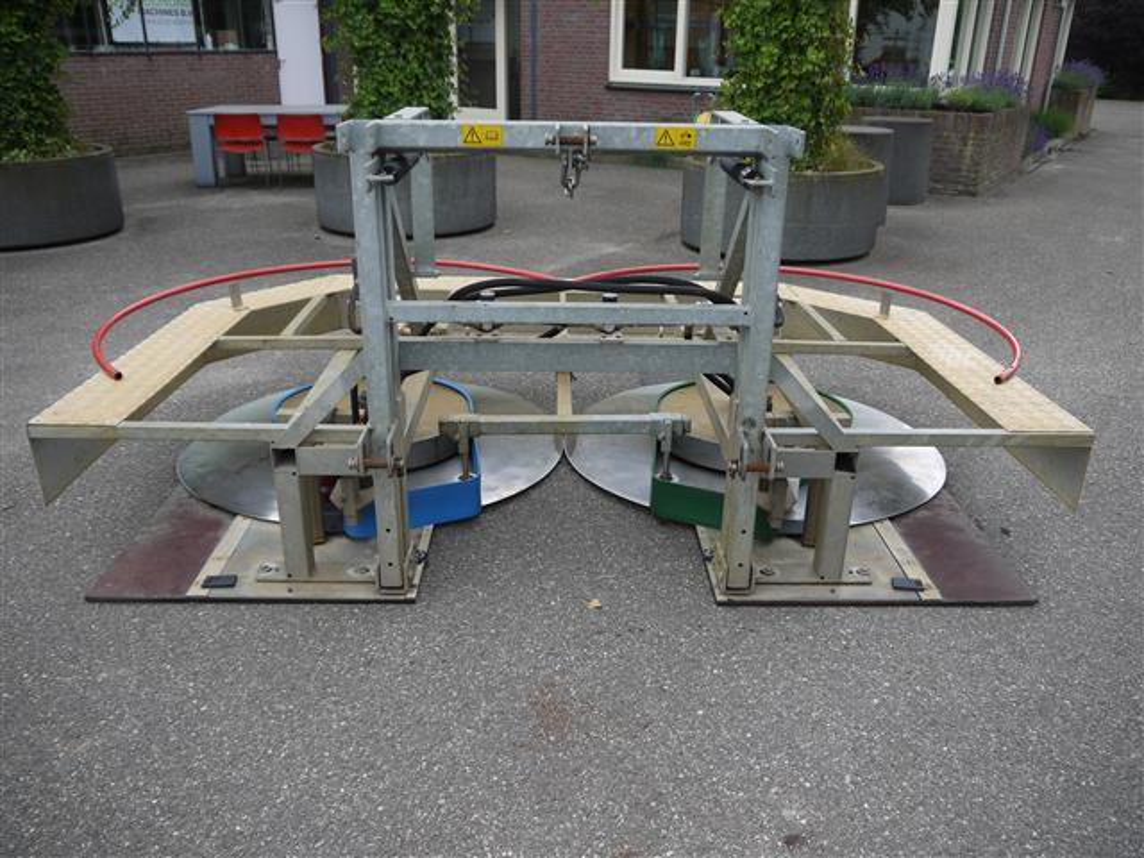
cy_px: 429
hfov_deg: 63.4
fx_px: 925
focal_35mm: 28
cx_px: 572
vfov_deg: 49.7
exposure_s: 1/160
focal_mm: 14
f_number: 4
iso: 100
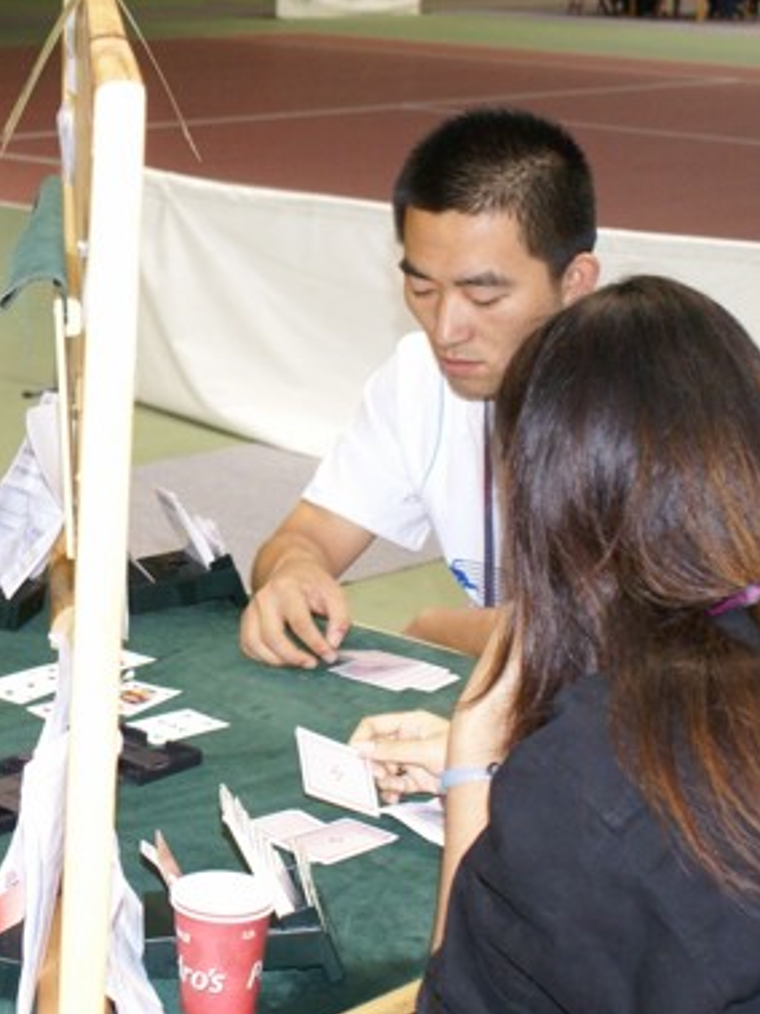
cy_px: 514
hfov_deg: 18.0
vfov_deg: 24.4
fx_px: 2343
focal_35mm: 80
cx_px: 13
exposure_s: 1/40
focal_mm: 30
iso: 800
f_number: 5.6
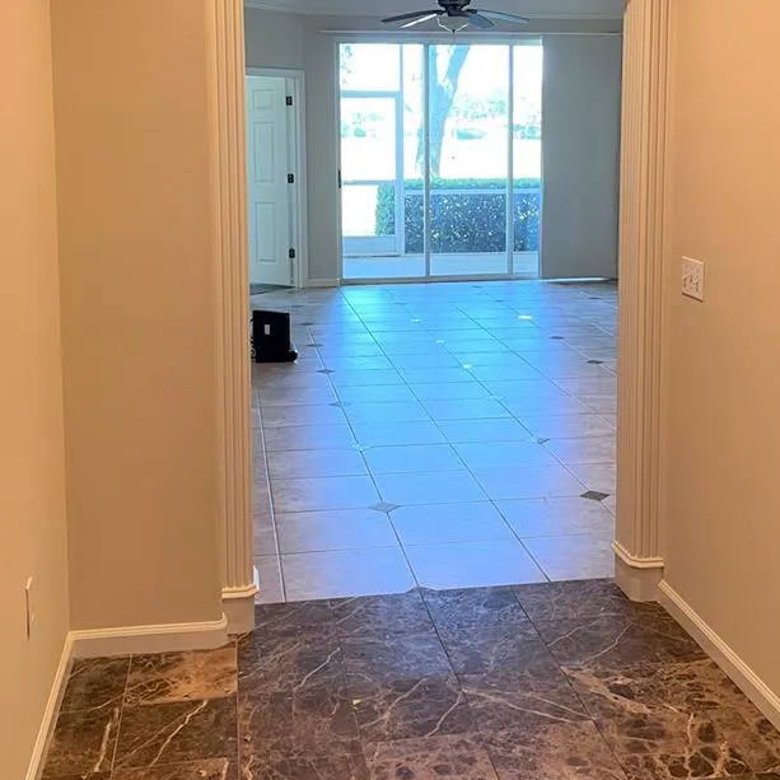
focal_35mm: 45
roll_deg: +0.0
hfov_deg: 37.5
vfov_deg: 37.1
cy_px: 244
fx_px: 1147
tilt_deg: -5.2
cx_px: 430
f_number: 1.6
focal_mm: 5.1
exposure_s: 1/60
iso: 100
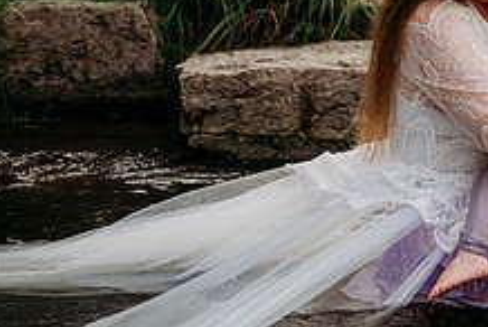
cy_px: 97
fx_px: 1371
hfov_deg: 19.4
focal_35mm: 101
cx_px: 531
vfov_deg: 13.6
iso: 500
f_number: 2.8
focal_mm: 38
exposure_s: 1/1000
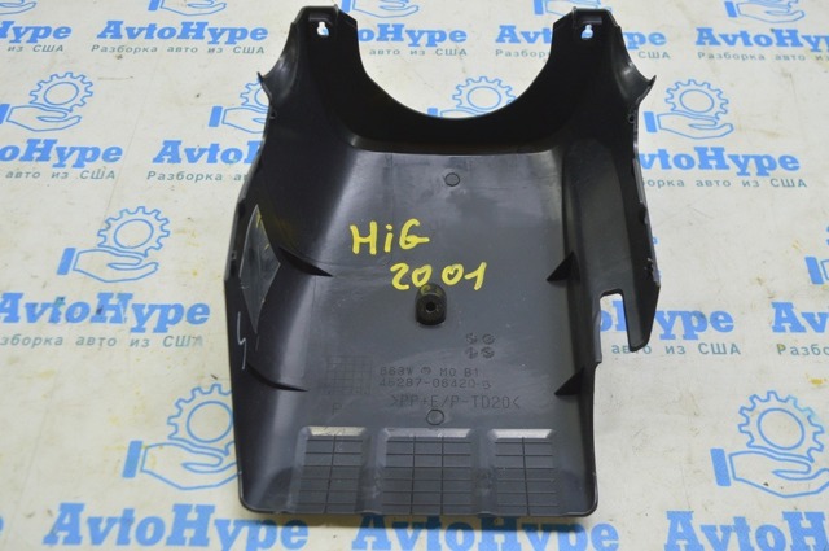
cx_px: 414
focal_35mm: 36
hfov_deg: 53.2
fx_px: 828
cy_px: 276
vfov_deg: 36.8
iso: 400
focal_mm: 24
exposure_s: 1/20
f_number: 5.6
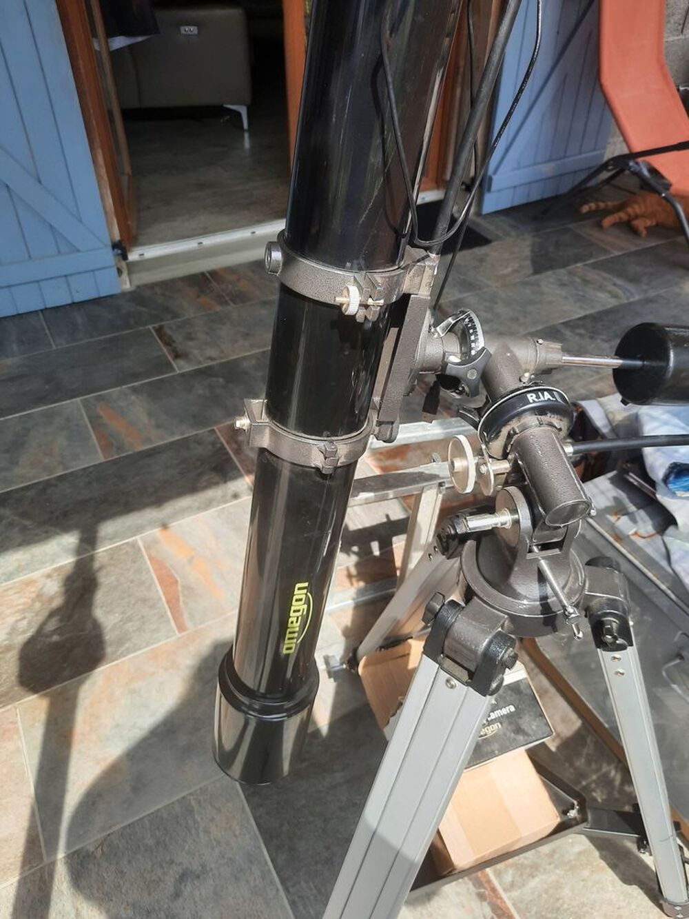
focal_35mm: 25
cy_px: 460
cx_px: 344
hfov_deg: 54.9
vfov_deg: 69.4
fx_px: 663
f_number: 2
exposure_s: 1/271
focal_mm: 4.6
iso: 32
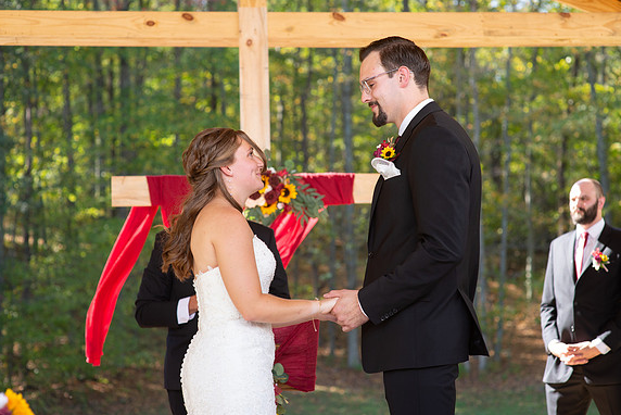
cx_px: 310
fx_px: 1501
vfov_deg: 15.7
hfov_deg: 23.4
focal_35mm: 87
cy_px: 209
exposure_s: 1/400
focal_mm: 85
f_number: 4.5
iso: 500
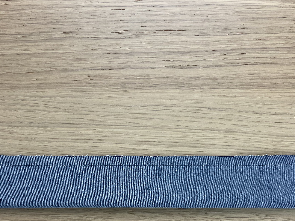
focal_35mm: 54
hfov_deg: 35.5
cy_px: 168
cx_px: 125
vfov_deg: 26.7
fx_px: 460
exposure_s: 1/100
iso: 32
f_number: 1.8
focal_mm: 3
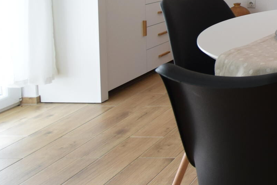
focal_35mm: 45
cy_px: -50
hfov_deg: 29.5
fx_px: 346
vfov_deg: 25.9
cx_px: 401
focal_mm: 10
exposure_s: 1/80
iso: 400
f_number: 4
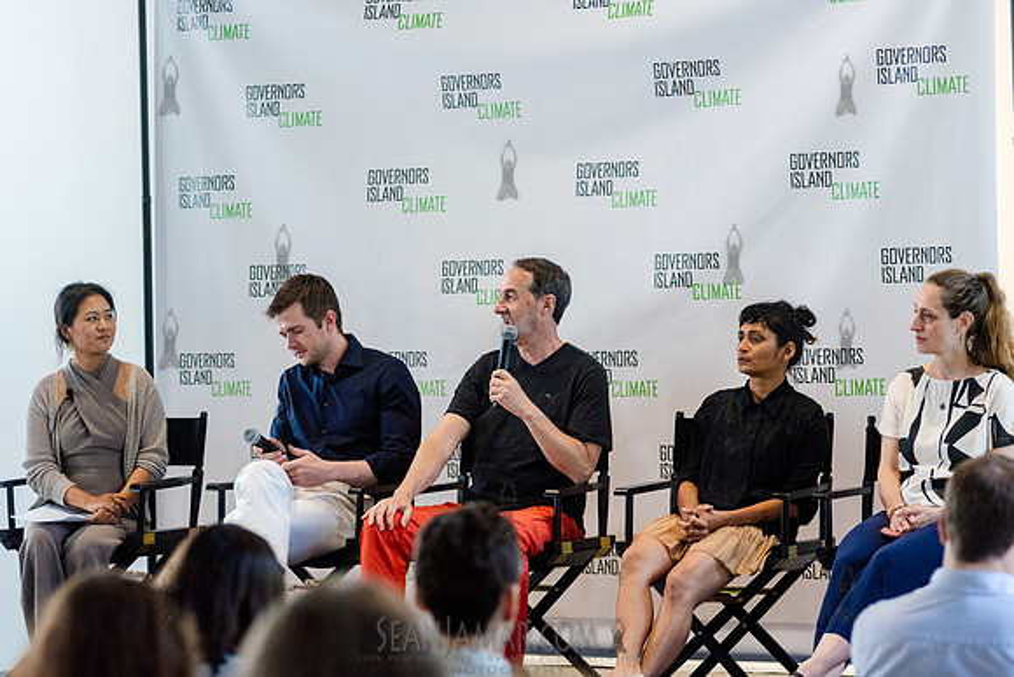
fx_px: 3434
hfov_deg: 16.8
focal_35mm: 122
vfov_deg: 11.3
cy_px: 338
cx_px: 507
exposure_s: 1/320
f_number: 4
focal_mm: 120
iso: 4000
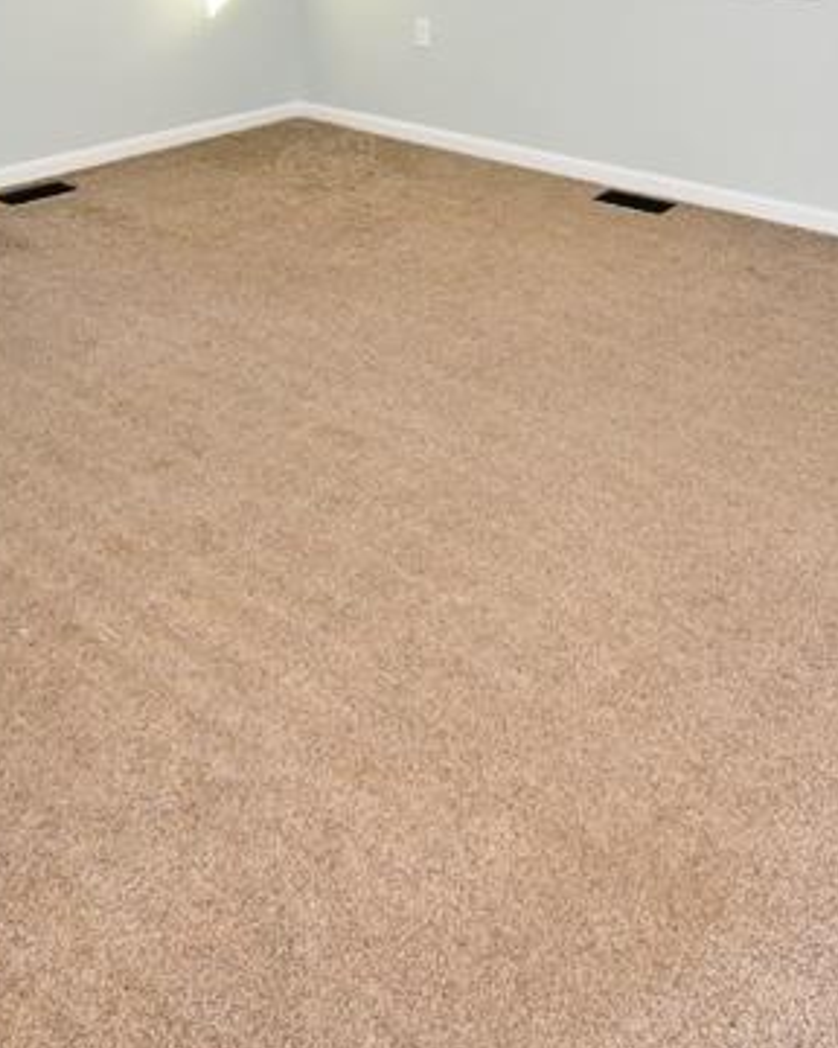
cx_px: 378
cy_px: 194
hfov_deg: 37.3
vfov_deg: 43.4
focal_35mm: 40
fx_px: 1240
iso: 900
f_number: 4.5
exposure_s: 1/60
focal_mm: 10
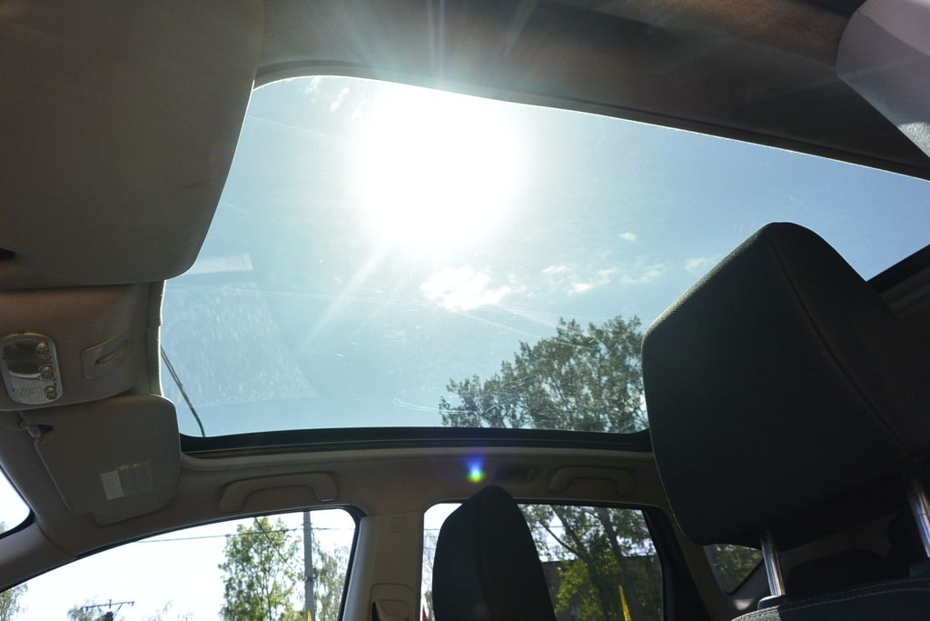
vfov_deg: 47.9
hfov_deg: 67.4
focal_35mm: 27
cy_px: 310
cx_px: 465
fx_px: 698
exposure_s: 1/640
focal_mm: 10
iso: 160
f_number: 4.5
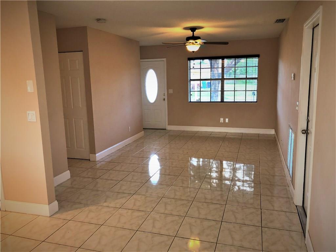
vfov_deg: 48.2
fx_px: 281
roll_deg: +1.3
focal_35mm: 29
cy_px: 126
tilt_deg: -9.0
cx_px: 168
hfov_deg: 61.7
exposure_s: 1/30
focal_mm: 3.99
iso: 40
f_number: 1.8
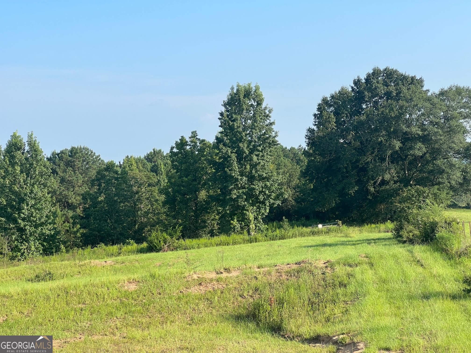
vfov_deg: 19.1
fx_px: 1048
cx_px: 236
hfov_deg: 25.3
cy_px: 176
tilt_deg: +0.5
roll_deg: +3.9
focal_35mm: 77
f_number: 2.8
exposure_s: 1/479
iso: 32
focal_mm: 9
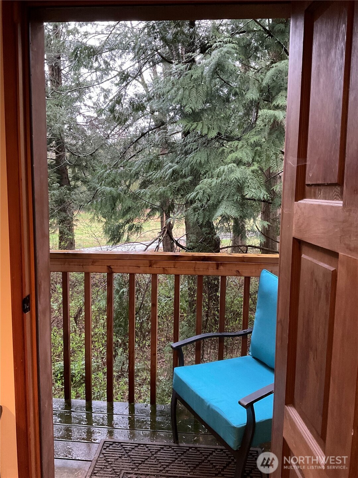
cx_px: 179
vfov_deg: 61.7
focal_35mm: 29
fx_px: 400
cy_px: 239
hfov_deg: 48.2
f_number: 1.8
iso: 320
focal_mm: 3
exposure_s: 1/30
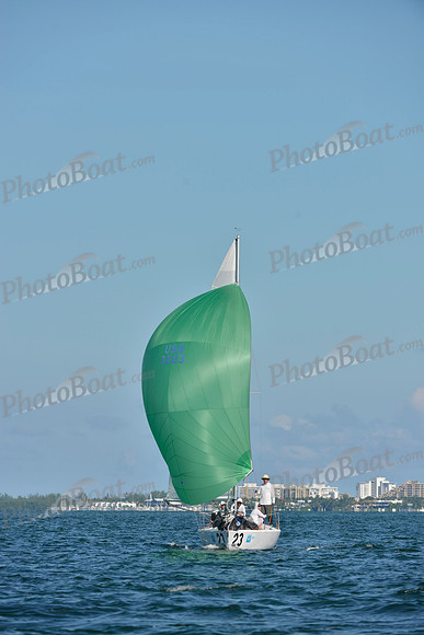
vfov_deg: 7.6
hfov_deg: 5.1
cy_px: 318
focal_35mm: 270
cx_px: 212
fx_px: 4767
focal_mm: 270
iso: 200
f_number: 7.1
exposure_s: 1/1250
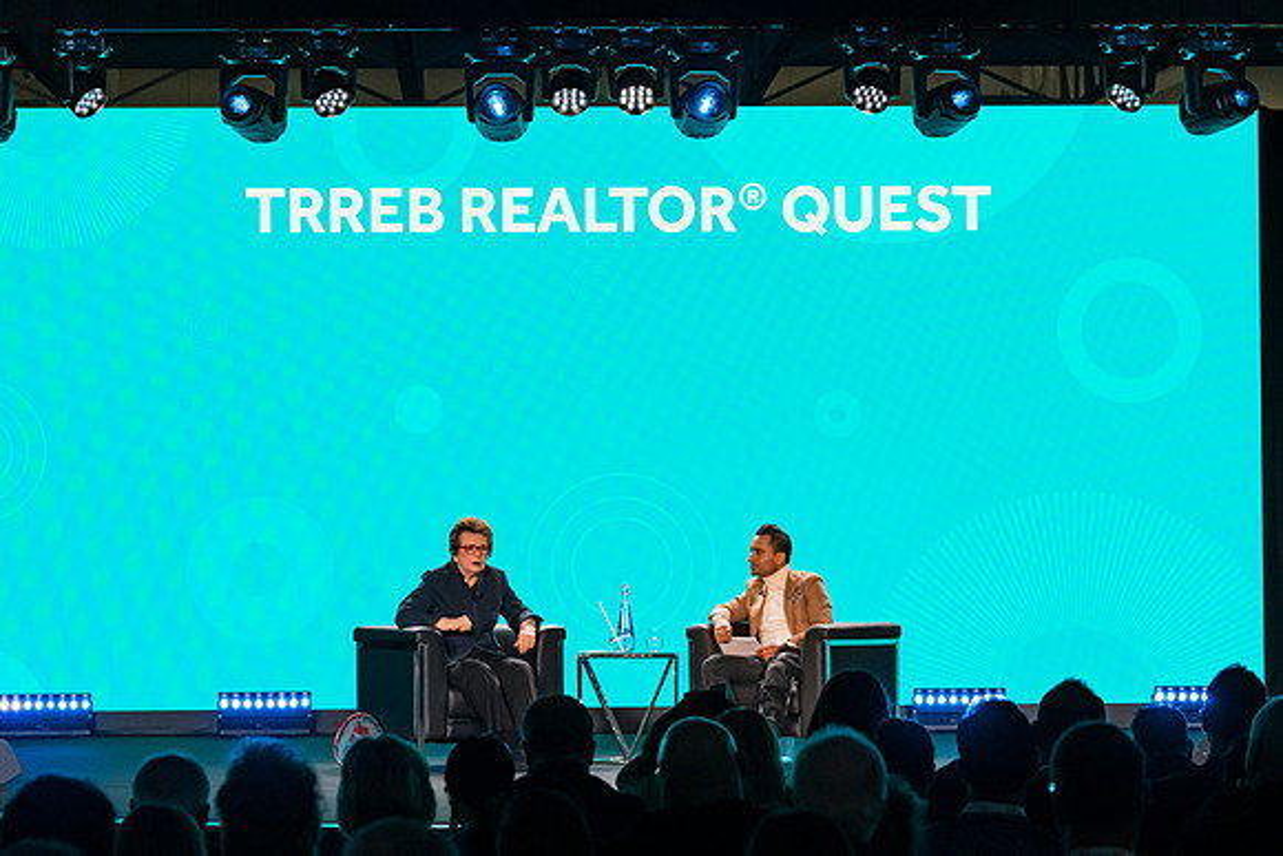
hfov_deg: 15.4
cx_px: 642
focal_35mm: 133
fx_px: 4741
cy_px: 428
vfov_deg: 10.3
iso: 2000
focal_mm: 89
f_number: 5
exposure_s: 1/400
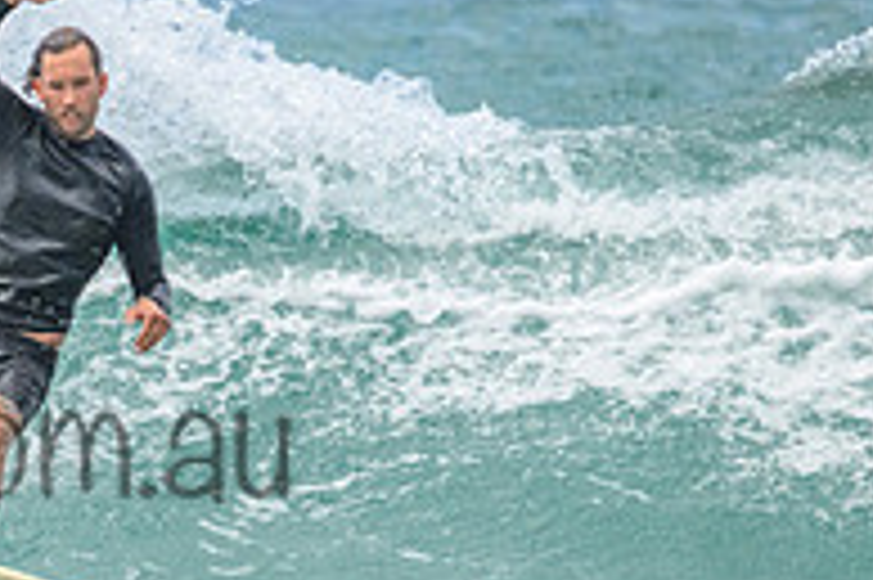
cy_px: 393
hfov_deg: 0.9
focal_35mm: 2397
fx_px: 58077
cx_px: -184
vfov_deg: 0.6
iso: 1800
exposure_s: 1/3200
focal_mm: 800
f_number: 11
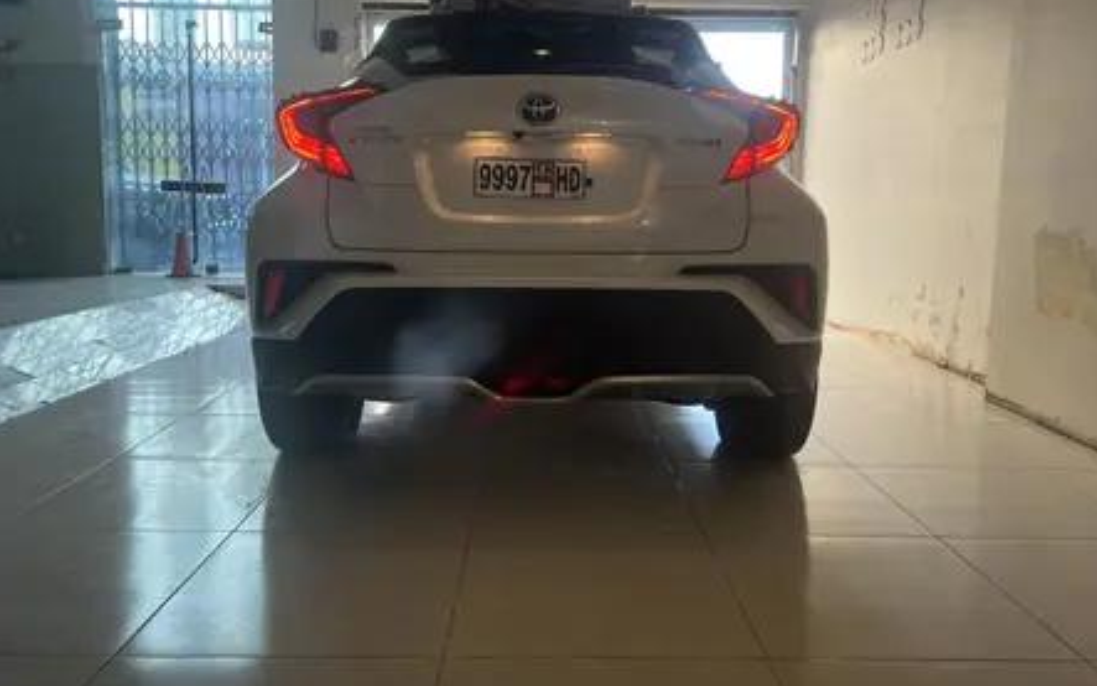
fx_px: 837
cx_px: 555
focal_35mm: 28
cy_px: 300
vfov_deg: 44.5
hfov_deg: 66.5
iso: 50
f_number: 1.5
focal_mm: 5.7
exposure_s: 1/100
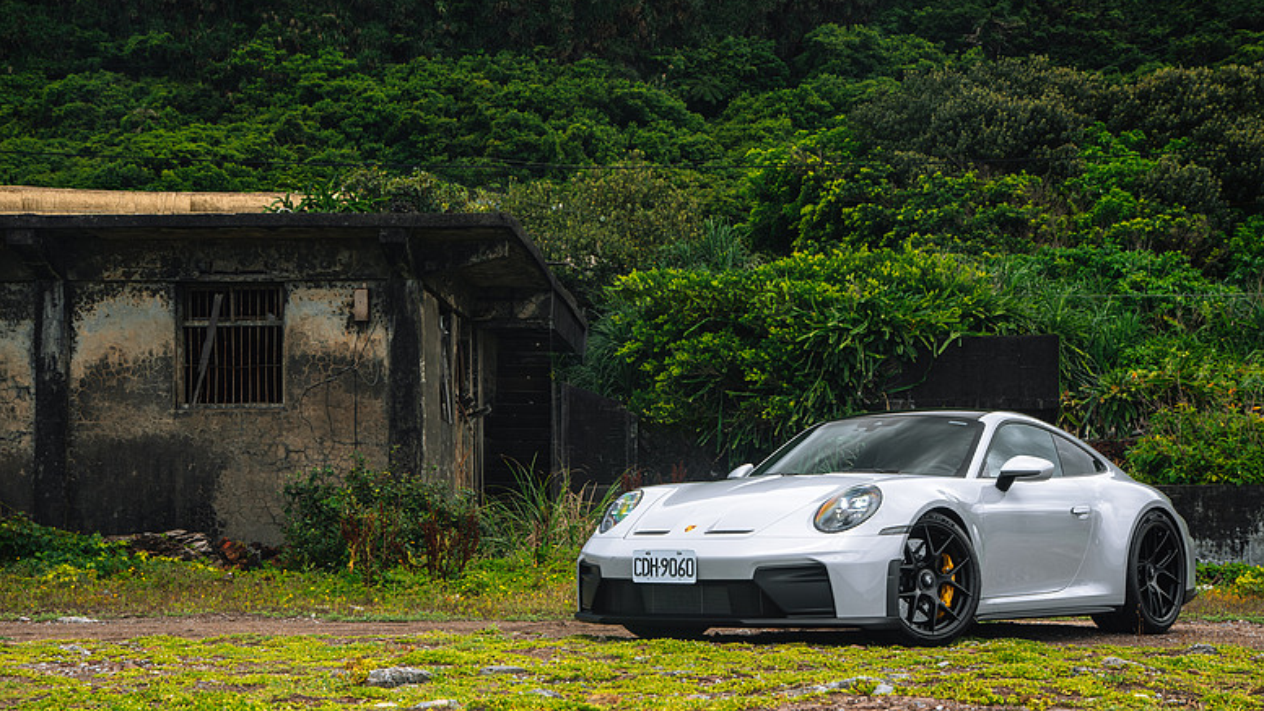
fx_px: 2044
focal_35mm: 61
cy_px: 323
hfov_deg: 34.4
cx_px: 633
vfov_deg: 19.7
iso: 200
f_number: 5.6
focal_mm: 58
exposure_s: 1/60
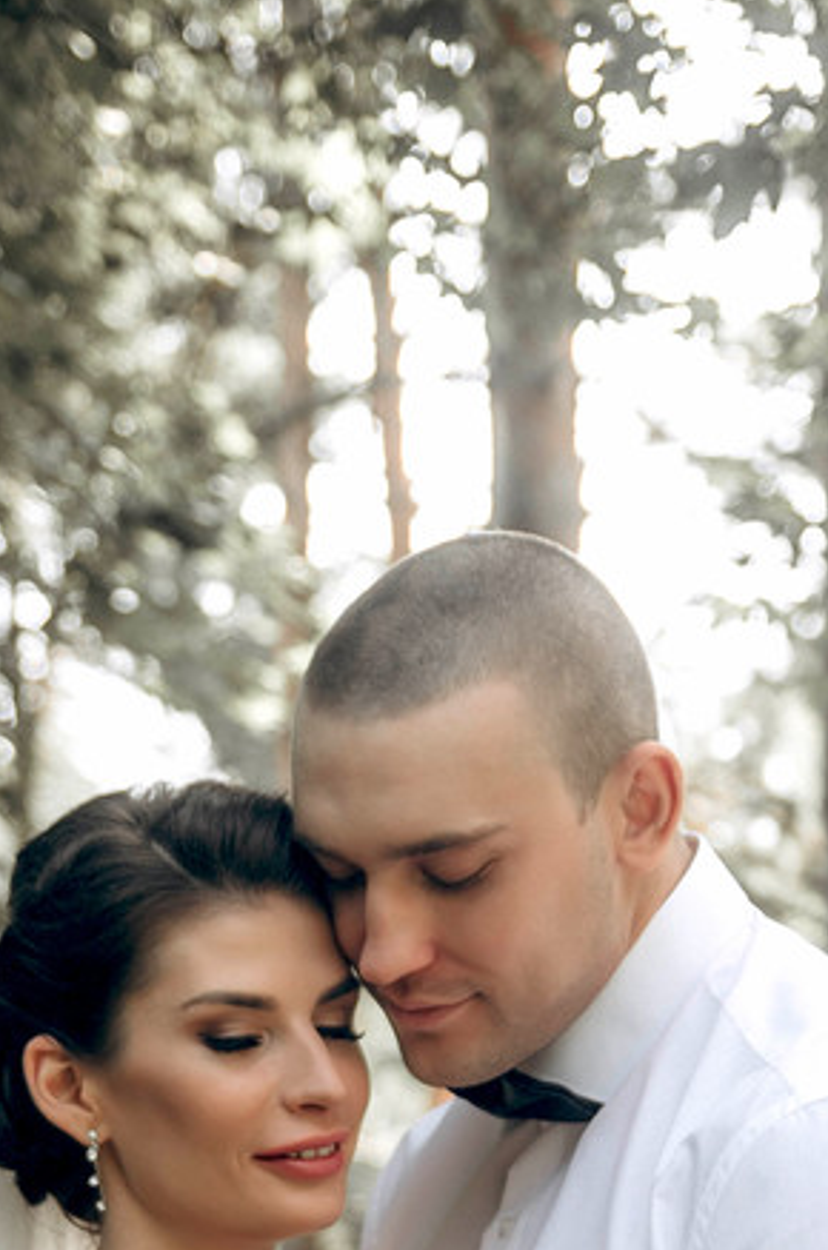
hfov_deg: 11.7
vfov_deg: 17.5
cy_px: 1020
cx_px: 283
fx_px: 4021
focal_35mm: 116
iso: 100
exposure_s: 1/160
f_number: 3.2
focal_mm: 38
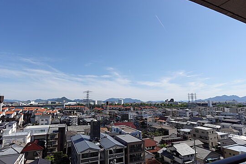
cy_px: 82
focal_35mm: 20
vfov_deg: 61.9
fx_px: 137
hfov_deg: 83.7
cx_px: 111
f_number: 3.5
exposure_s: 1/200
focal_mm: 6.9
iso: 125
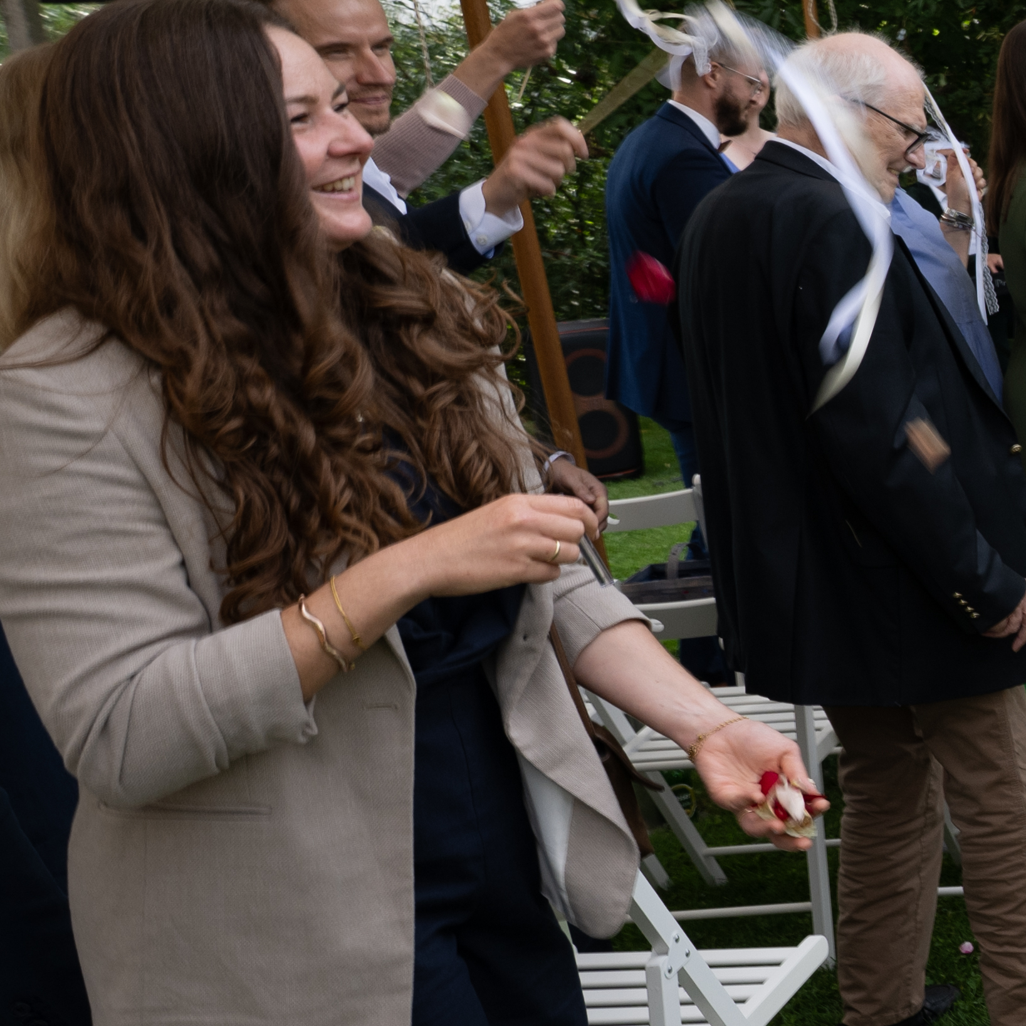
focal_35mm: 60
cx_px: 1941
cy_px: 500
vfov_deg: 28.6
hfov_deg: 19.5
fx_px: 2012
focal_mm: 14
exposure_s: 1/80
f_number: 5.6
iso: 100
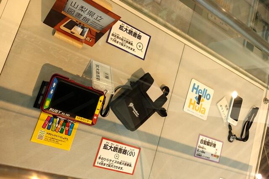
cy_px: 90
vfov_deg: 38.9
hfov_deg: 55.8
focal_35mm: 34
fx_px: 254
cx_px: 134
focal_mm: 12.64
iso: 640
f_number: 4
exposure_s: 1/40
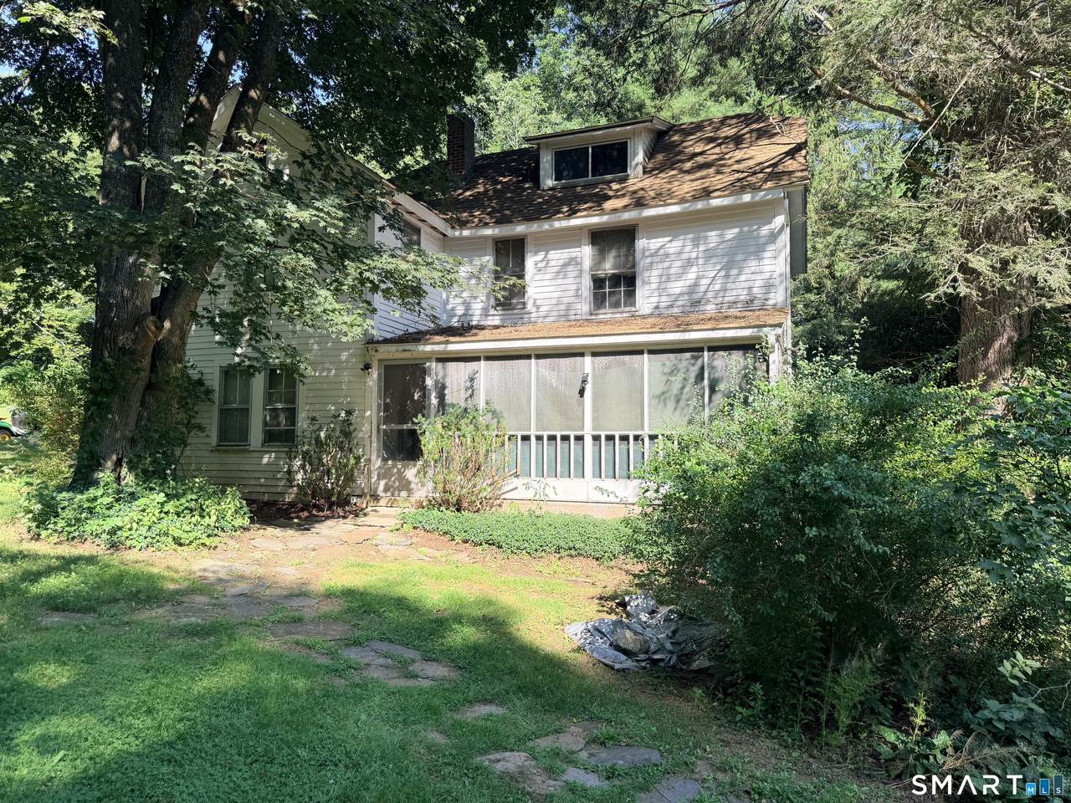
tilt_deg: +2.7
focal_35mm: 24
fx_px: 743
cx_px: 536
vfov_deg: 56.8
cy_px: 402
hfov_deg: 71.6
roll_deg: +0.4
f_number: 1.78
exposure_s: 1/967
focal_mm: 6.76
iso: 80
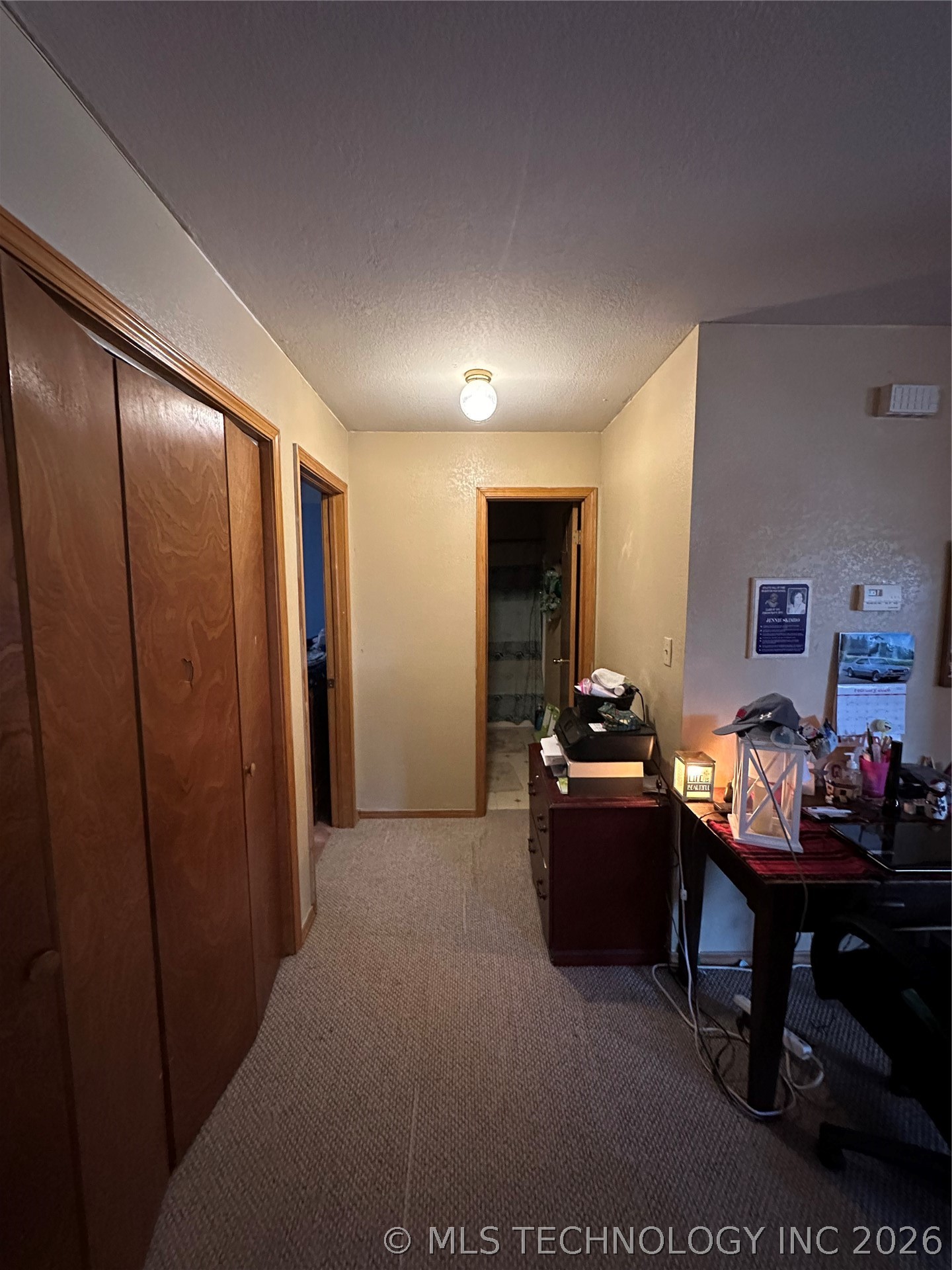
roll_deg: -0.9
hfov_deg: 85.7
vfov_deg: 102.1
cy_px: 635
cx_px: 476
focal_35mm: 14
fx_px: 513
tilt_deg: -5.7
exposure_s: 1/60
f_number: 2.2
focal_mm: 2.22
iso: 1000
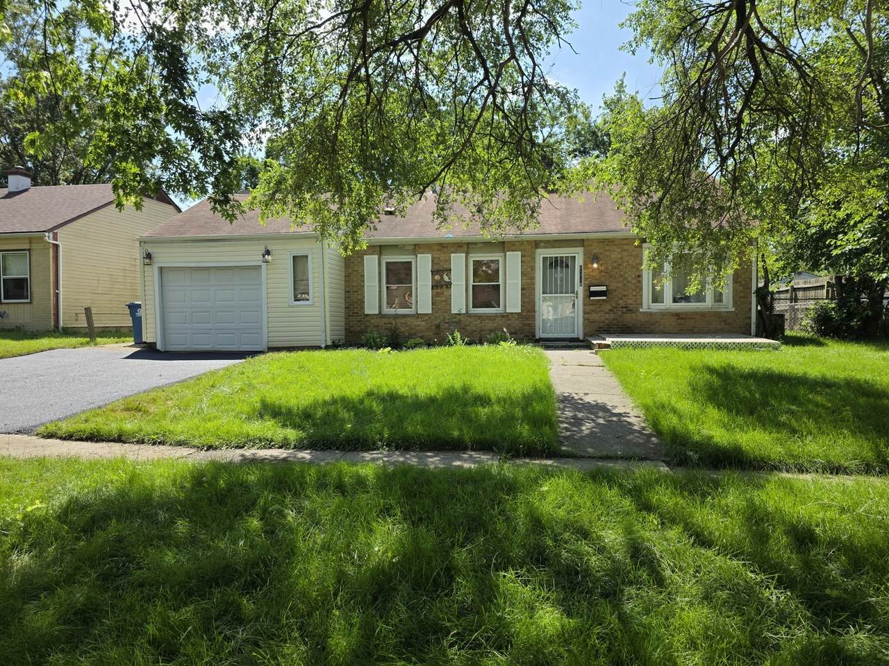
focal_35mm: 23
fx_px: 591
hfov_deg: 73.9
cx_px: 444
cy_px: 333
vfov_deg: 58.9
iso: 80
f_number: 1.7
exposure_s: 1/2969
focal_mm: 6.3
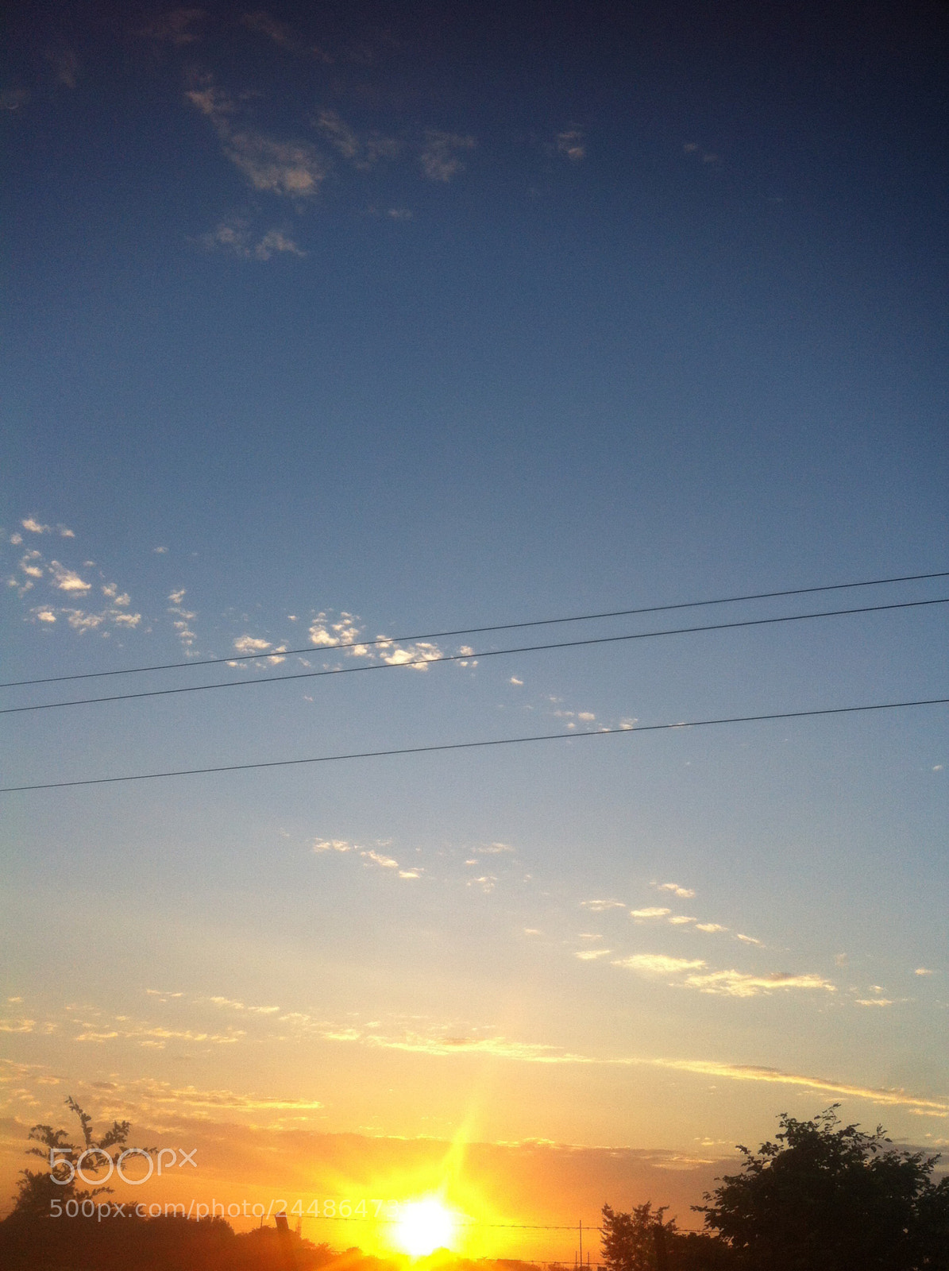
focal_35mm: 35
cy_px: 636
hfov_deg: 40.6
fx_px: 1283
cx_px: 474
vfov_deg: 52.7
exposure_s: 1/464
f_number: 2.8
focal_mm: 3.85
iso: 80
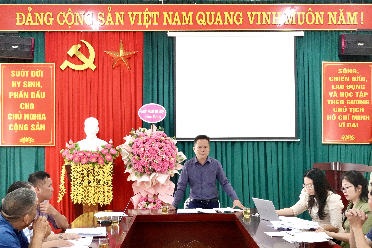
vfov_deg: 24.2
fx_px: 579
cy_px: 124
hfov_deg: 35.6
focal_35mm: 56
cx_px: 186
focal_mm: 21.08
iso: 3200
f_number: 7.1
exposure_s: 1/40
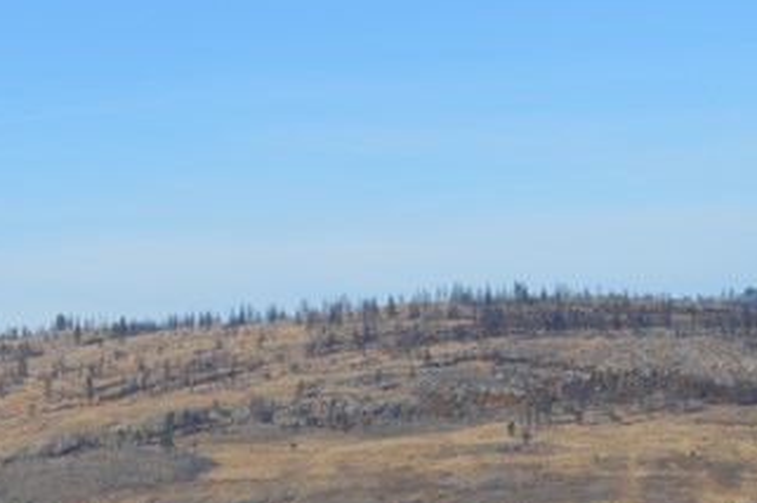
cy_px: 333
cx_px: -166
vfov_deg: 11.2
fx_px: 2562
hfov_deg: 16.1
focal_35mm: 122
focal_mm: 24
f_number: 8
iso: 100
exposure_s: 1/250
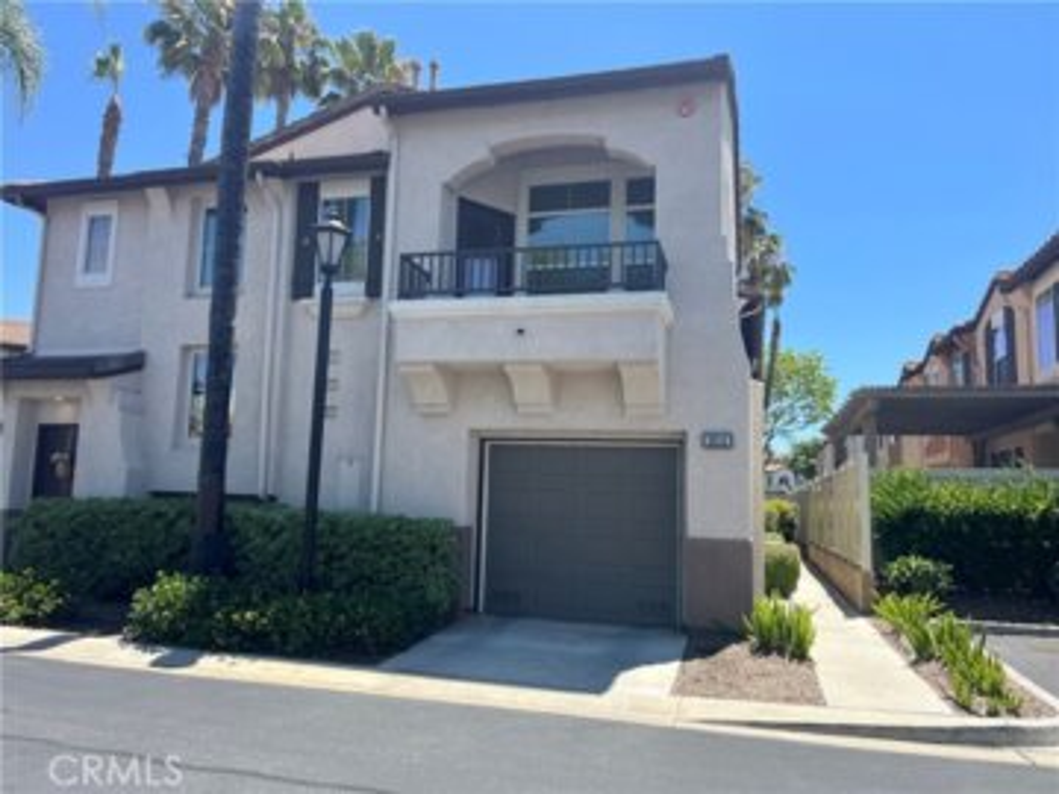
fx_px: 795
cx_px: 530
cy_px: 397
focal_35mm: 26
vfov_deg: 53.1
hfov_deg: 67.3
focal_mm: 5.1
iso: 50
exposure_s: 1/2137
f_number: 1.6
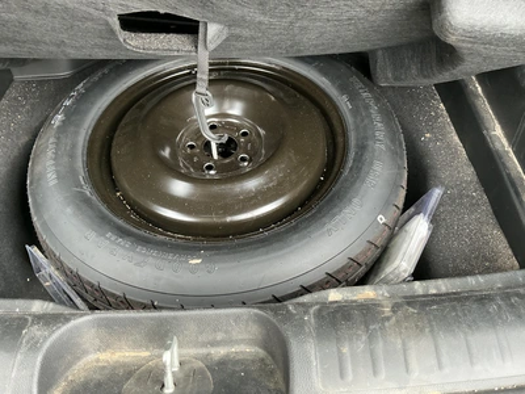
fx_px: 425
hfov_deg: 63.4
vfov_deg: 49.7
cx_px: 262
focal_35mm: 28
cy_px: 197
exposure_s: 1/60
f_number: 1.8
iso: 125
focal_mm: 3
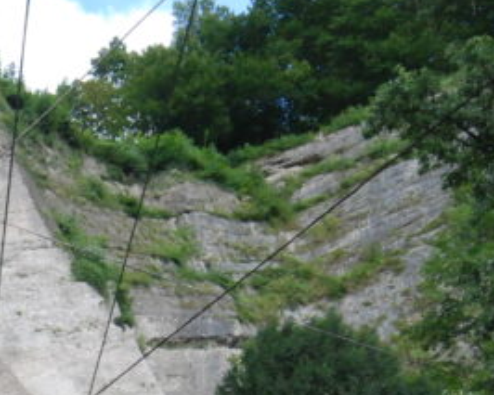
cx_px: -63
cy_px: 522
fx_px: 1112
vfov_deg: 18.7
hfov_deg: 23.4
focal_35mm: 76
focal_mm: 14
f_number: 9
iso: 800
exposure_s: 1/320
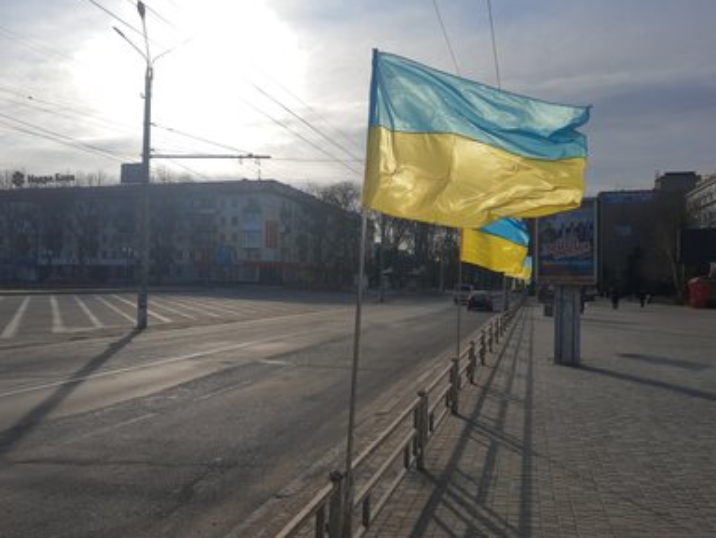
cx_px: 357
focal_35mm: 27
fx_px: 559
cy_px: 274
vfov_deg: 51.4
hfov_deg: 65.3
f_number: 1.8
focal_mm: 3.95
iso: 40
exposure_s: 1/3774
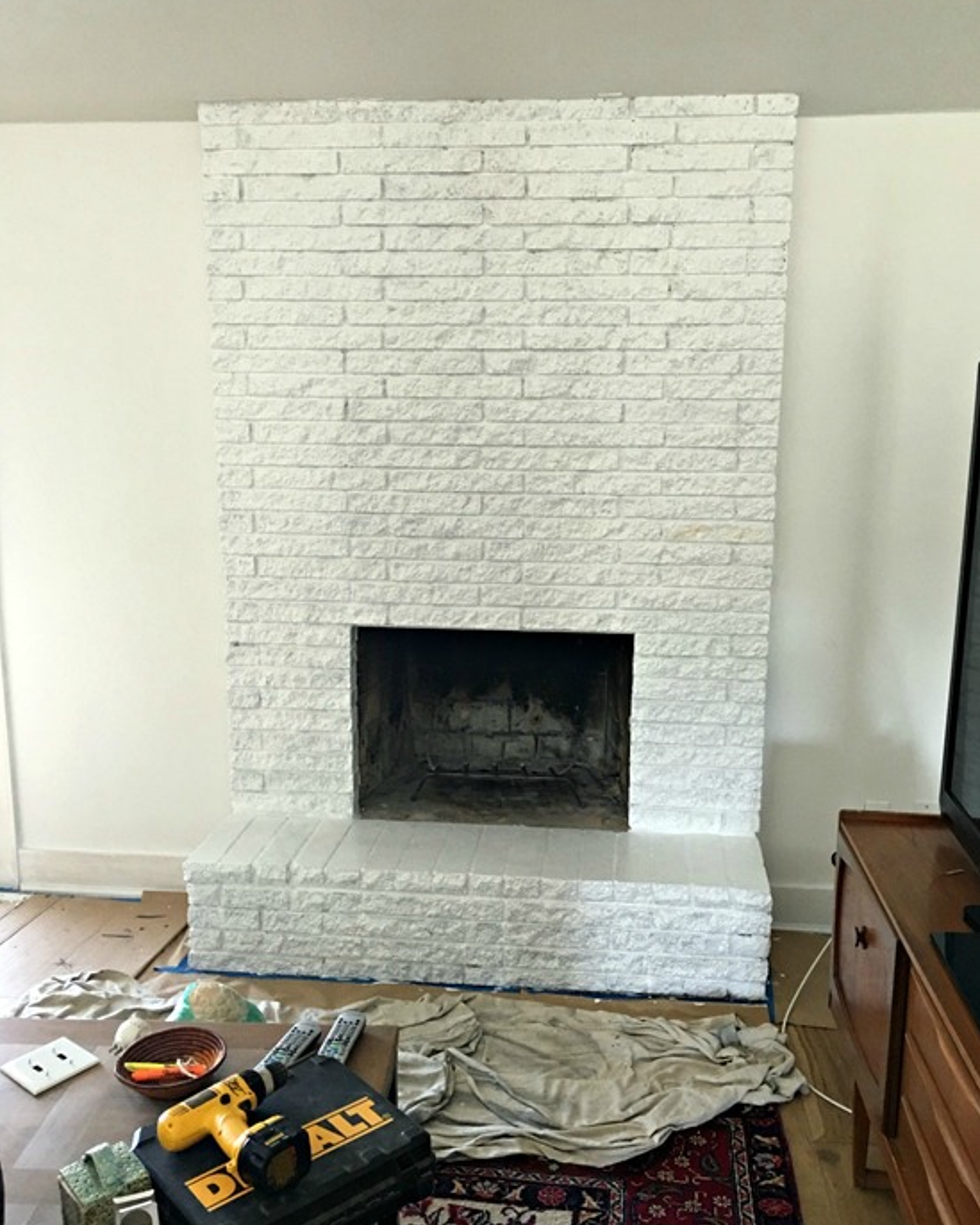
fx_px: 1124
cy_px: 619
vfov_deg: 57.2
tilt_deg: -10.9
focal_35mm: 31
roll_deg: -0.6
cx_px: 501
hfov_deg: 47.1
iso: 80
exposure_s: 1/15
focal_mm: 4.15
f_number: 2.2
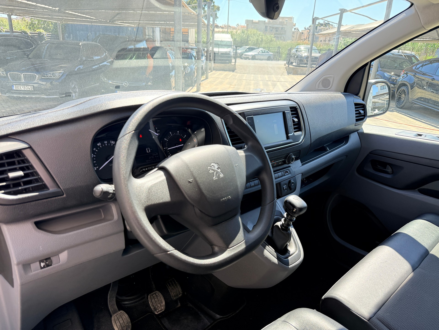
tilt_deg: -20.2
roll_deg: -3.1
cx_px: 220
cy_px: 165
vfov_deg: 56.8
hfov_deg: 71.6
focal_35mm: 24
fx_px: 304
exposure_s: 1/342
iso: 100
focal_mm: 6.76
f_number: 1.78
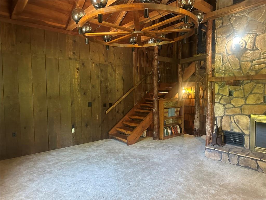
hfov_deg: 71.6
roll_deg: +0.9
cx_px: 133
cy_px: 100
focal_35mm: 24
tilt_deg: -3.6
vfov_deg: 56.8
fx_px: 184
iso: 800
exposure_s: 1/40
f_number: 1.78
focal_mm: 6.86
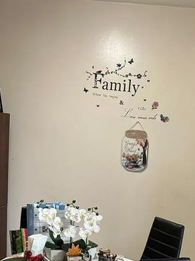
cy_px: 257
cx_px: 133
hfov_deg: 25.9
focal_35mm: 56
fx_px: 421
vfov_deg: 31.9
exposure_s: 1/121
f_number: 1.78
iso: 160
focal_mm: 6.86
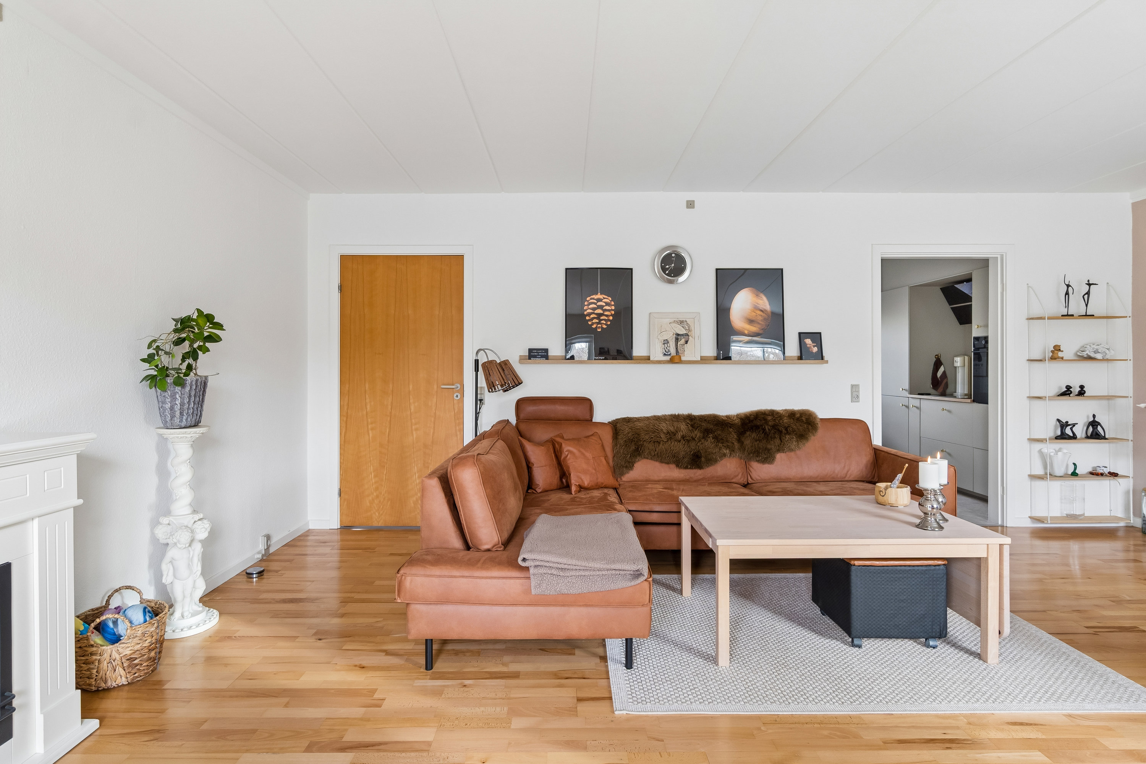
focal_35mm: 18
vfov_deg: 67.4
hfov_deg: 90.0
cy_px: 382
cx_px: 573
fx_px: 573
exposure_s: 1/6
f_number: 8
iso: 200
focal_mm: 12
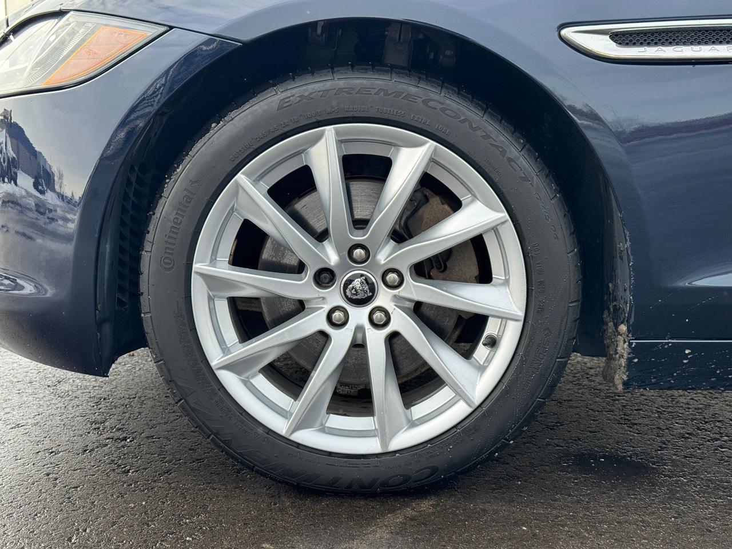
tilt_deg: -9.5
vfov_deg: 30.3
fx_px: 1015
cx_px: 366
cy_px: 274
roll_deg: +0.5
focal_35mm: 48
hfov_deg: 39.7
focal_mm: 6.76
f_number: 1.78
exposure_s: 1/700
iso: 64
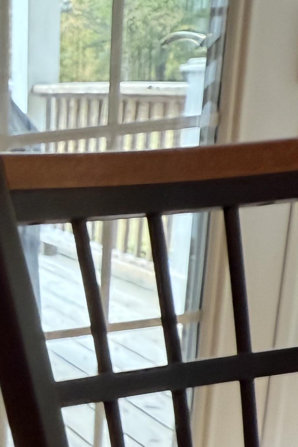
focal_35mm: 75
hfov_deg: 16.1
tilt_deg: -24.5
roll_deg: +5.0
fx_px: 931
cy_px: 558
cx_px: -191
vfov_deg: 24.1
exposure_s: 1/60
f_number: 2.2
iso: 400
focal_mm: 2.22
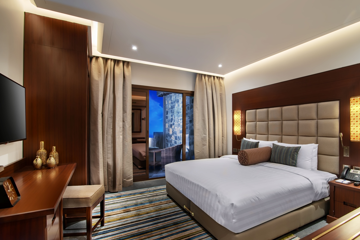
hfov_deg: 93.2
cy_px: 124
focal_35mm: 17
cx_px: 189
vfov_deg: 70.4
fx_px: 170
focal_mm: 16
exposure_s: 2
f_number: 8
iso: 200
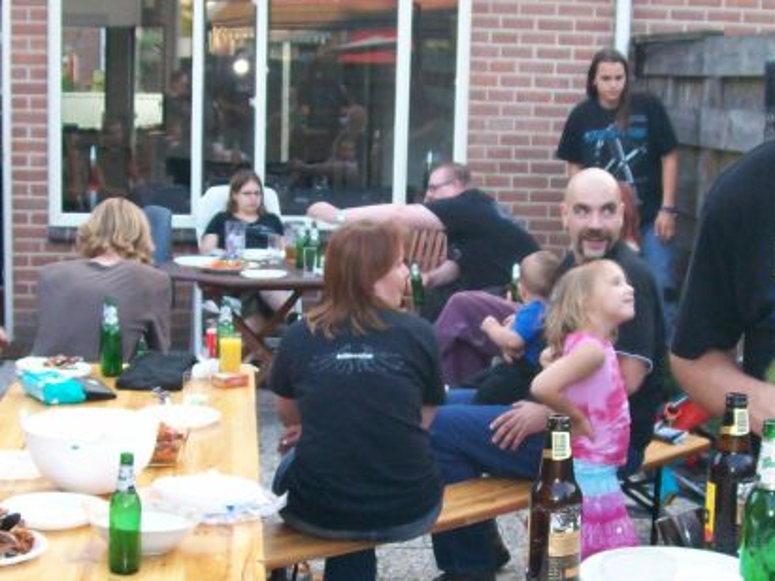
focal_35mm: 70
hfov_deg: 27.7
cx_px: 302
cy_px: 407
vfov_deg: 20.9
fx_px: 1567
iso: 80
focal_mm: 6
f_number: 2.7
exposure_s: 1/64
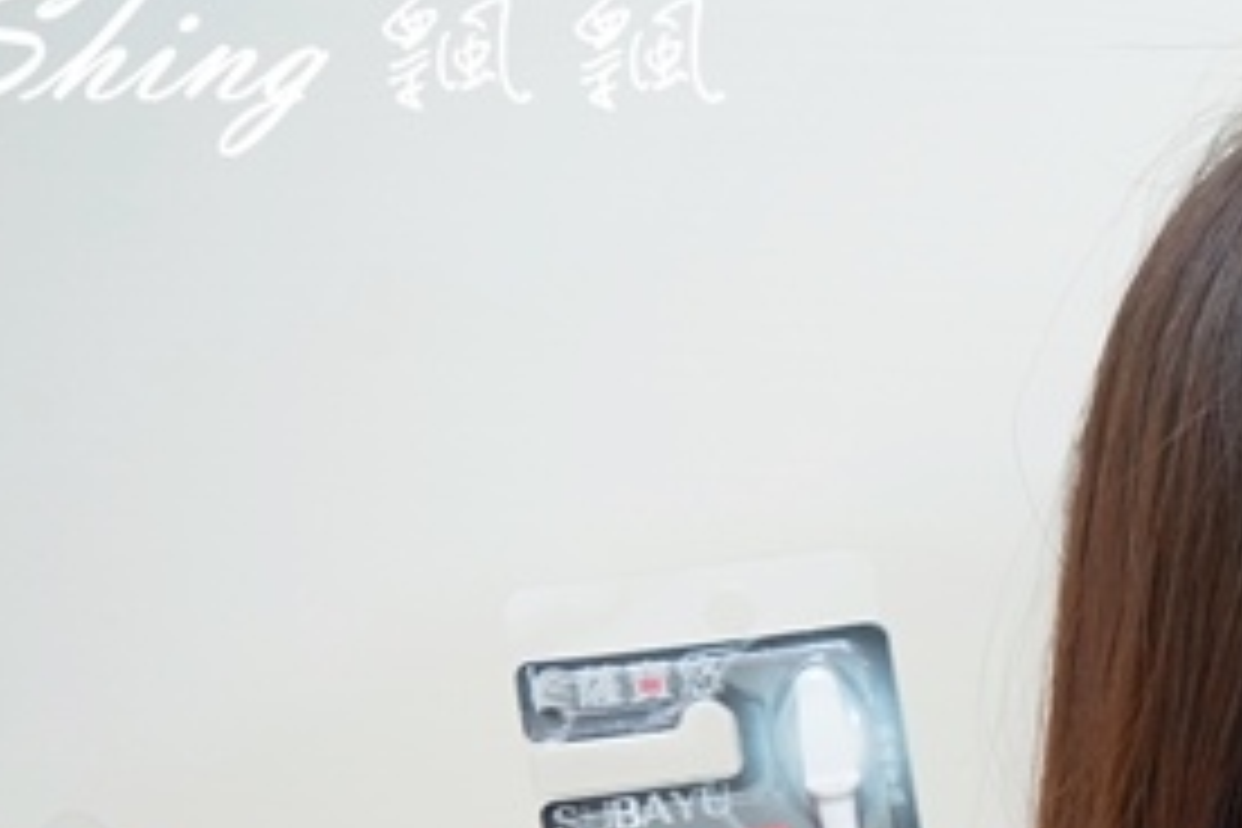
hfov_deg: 20.6
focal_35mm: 90
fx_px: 3105
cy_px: 1087
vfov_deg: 14.5
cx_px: 1624
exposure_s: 1/20
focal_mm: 31
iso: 800
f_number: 4
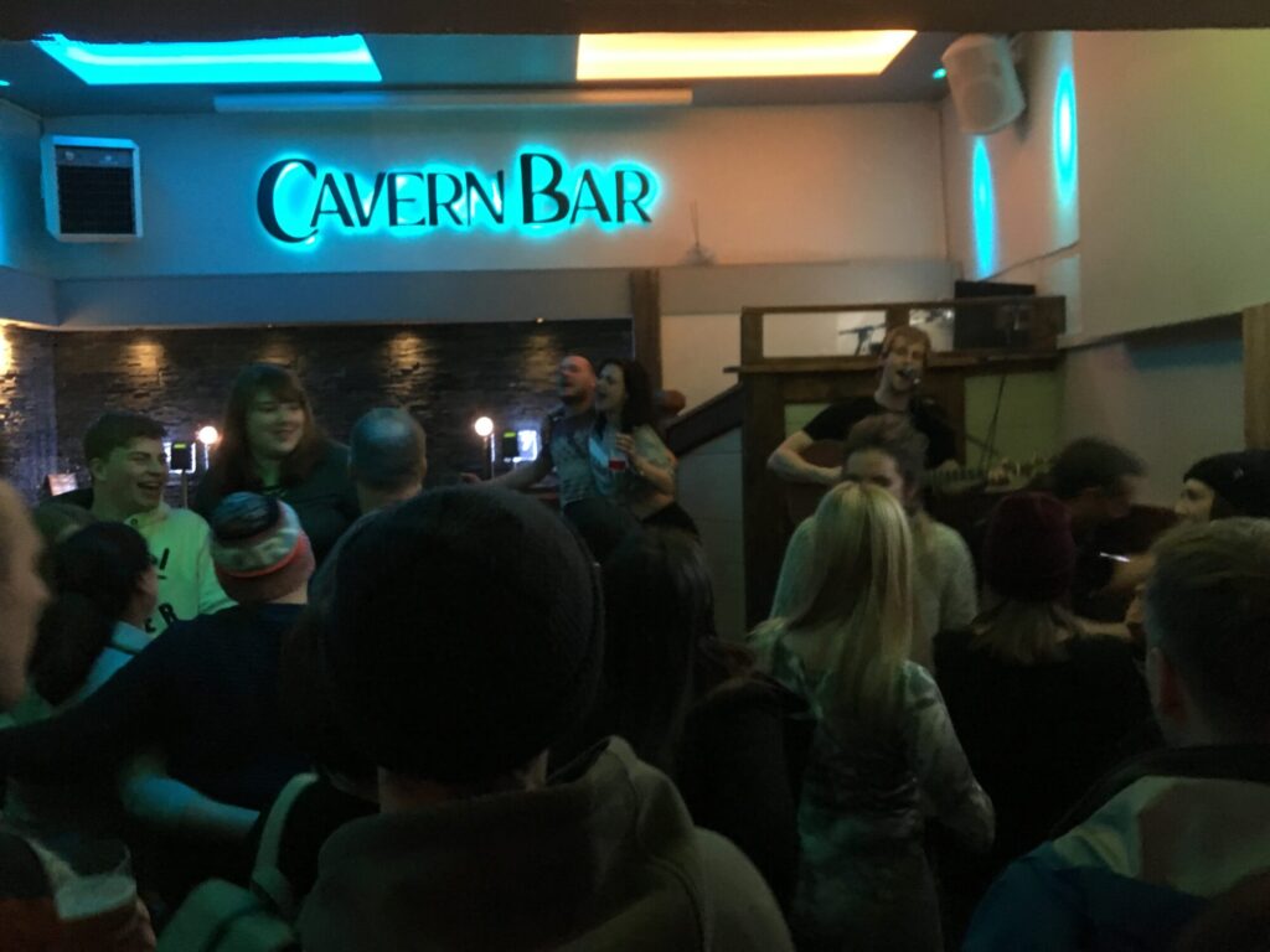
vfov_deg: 48.2
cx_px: 635
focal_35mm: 29
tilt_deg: -1.5
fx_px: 1064
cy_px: 476
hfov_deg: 61.7
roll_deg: +2.8
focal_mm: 4.15
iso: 500
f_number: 2.2
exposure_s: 1/17
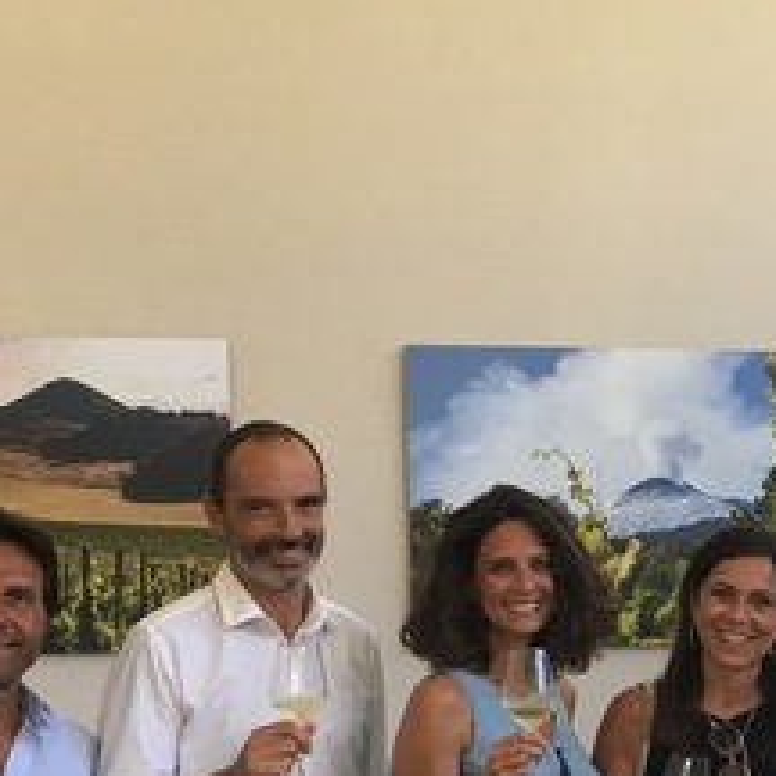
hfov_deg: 20.0
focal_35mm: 83
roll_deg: +0.1
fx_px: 2105
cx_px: 848
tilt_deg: -2.8
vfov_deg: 20.5
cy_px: 702
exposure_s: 1/33
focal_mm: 4.15
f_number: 2.2
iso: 32
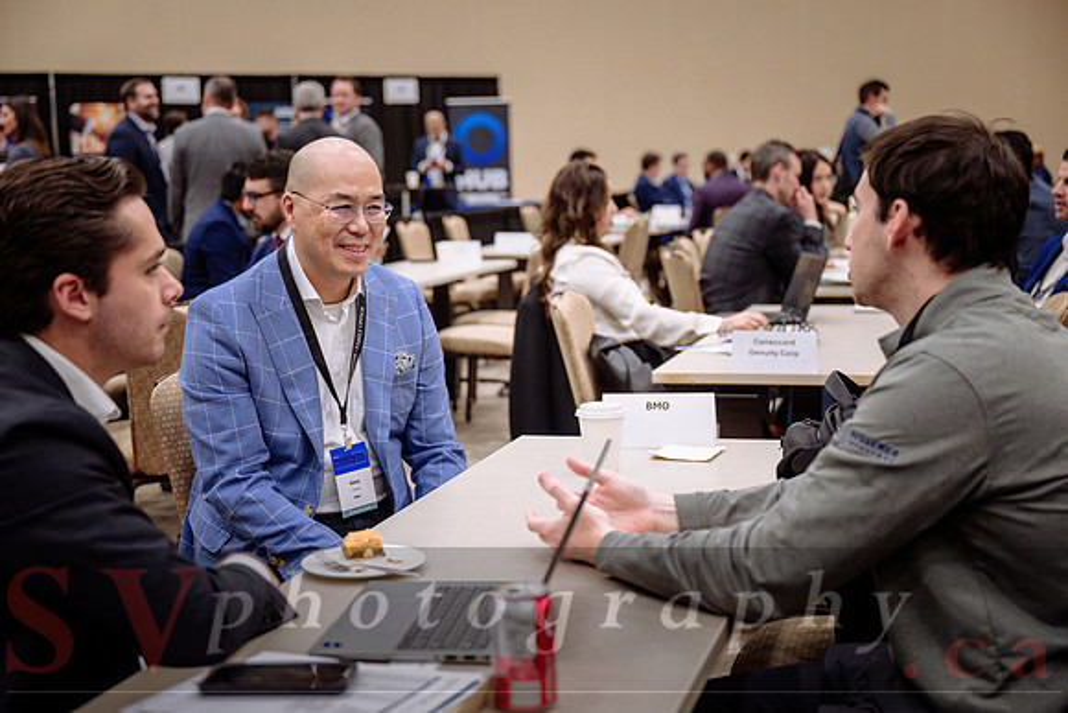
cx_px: 534
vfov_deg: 25.5
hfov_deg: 37.5
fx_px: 1573
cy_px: 356
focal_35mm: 53
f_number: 3.2
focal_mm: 53
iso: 1000
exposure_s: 1/125
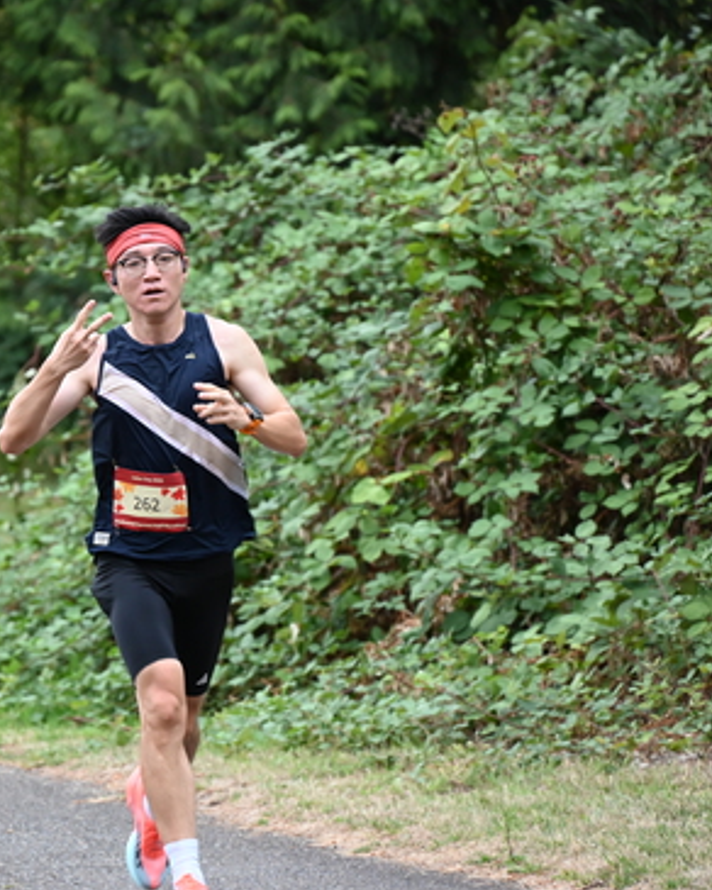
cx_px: 90
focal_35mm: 283
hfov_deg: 5.5
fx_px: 7454
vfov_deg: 6.8
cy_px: 445
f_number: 6.3
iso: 1800
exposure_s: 1/250
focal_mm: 200
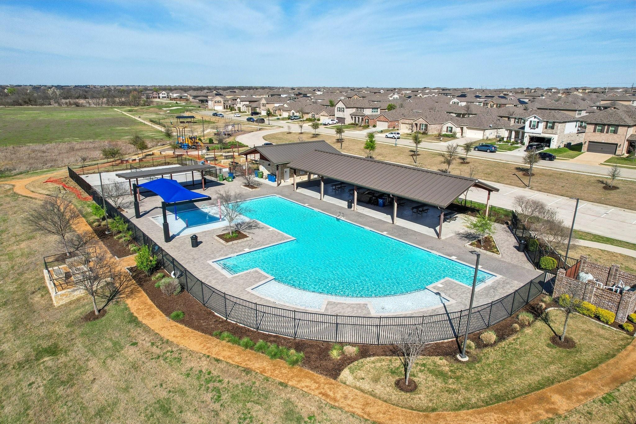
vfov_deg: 57.2
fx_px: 389
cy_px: 212
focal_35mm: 22
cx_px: 318
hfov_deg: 78.6
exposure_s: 1/2500
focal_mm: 8.4
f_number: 2.8
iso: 100
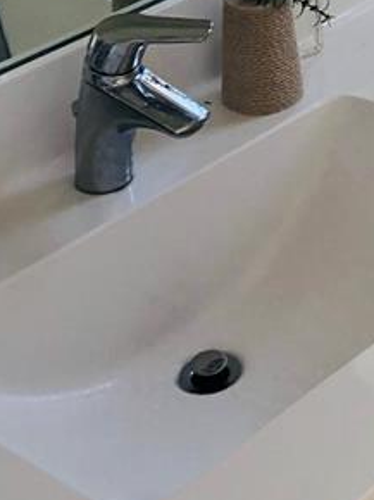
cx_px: 686
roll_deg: -1.1
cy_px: -260
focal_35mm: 116
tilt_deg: -15.3
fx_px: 1674
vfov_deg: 15.6
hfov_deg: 11.7
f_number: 1.8
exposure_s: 1/124
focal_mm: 4
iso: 20
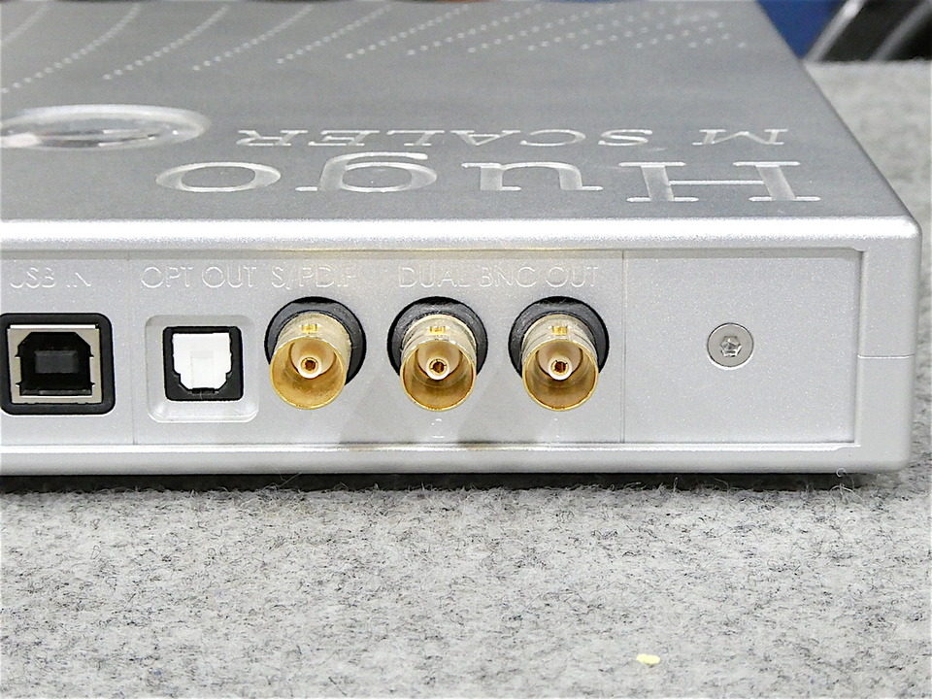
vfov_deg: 17.6
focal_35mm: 84
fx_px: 2262
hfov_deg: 23.3
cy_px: 350
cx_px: 466
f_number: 7.1
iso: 1600
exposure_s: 1/20
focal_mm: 15
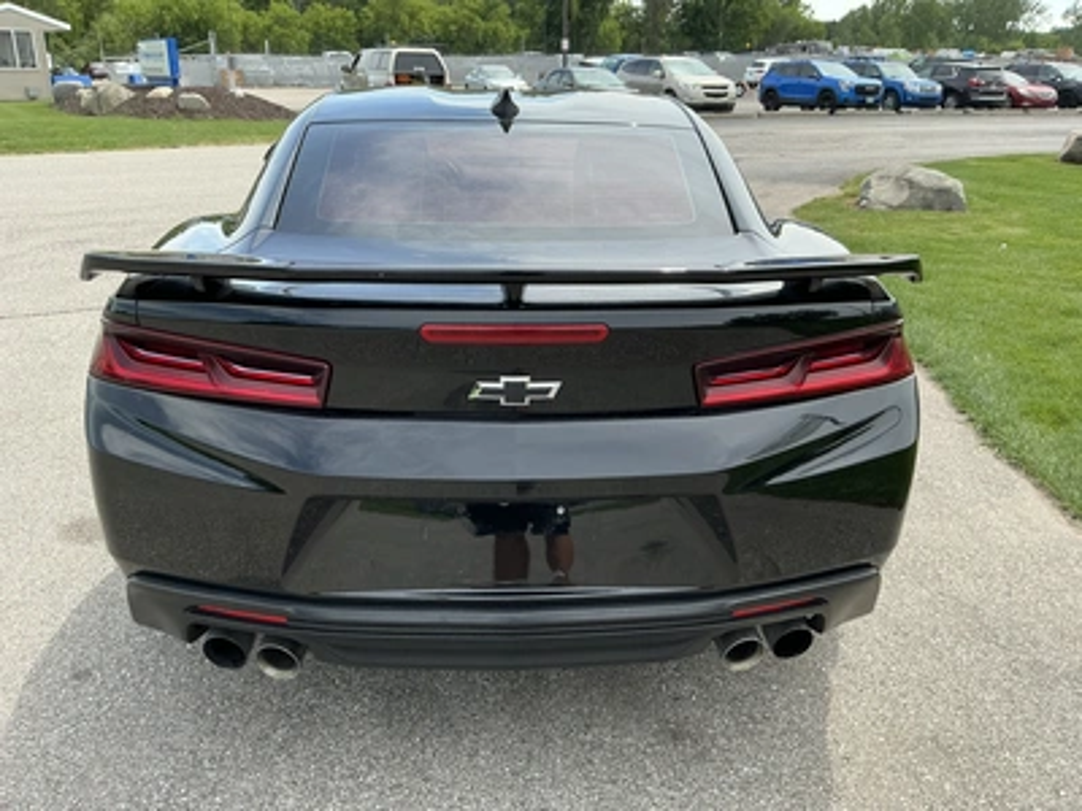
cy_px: 406
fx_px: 875
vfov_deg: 49.7
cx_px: 541
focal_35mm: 28
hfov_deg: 63.4
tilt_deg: -20.5
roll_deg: -1.0
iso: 25
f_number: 1.8
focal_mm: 3
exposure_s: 1/719
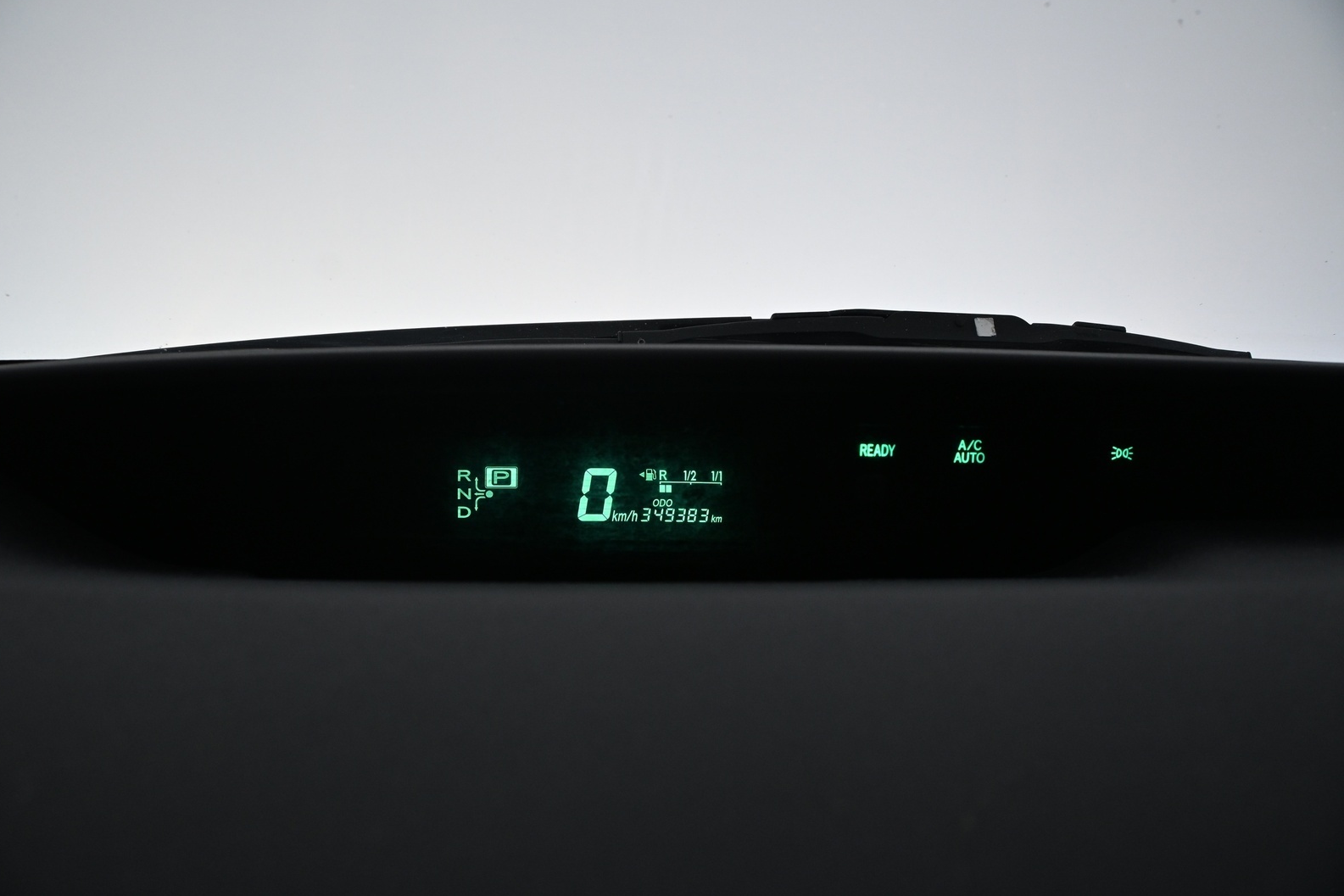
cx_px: 661
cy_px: 442
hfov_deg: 42.1
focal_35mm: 47
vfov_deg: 28.8
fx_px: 1746
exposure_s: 1/30
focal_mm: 30.5
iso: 720
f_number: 8
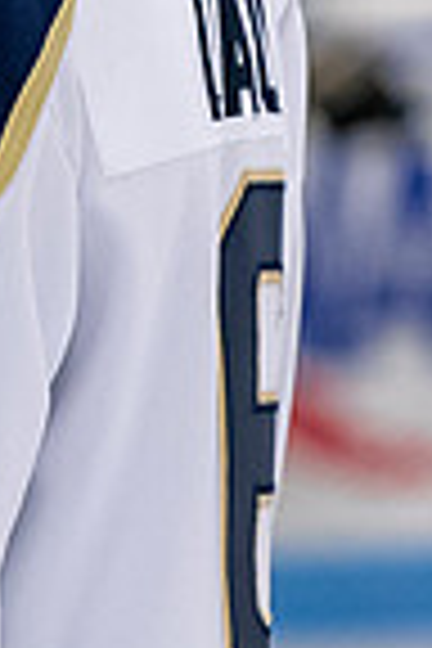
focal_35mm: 1239
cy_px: -179
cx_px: -202
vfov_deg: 1.7
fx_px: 22300
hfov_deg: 1.1
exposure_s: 1/800
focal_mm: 170
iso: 2500
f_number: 3.5
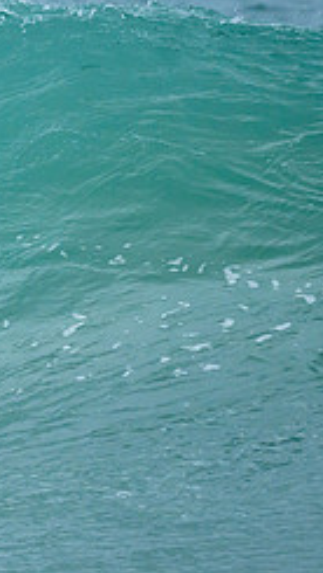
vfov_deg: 0.9
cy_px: 169
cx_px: -259
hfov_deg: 0.5
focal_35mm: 2378
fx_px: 36170
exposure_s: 1/2000
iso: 1100
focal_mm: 800
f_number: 6.3
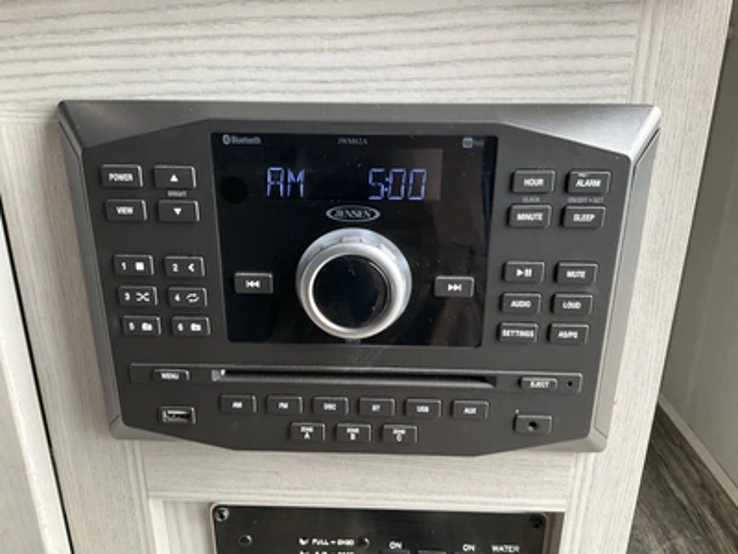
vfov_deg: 48.2
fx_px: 618
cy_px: 277
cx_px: 369
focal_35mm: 29
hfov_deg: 61.7
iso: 80
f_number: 1.8
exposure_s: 1/60
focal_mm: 3
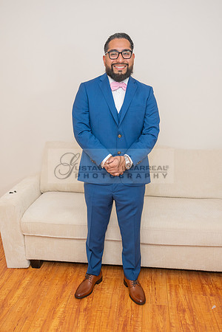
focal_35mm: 36
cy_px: 166
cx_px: 109
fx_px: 333
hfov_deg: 36.9
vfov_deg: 53.1
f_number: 3.5
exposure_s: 1/160
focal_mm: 24
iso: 400
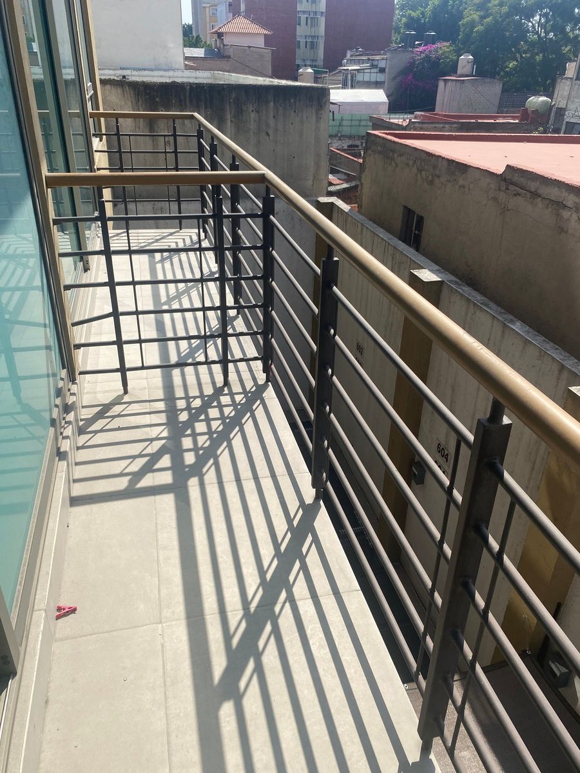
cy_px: 386
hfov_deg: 53.1
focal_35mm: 26
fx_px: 581
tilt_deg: -26.0
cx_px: 290
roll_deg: -1.9
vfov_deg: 67.3
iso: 32
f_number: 1.8
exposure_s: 1/2268
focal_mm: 4.25
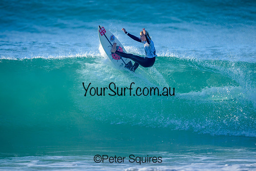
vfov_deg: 1.5
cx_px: 137
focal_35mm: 908
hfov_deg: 2.3
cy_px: 80
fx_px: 6460
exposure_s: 1/2000
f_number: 6.3
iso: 450
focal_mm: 800
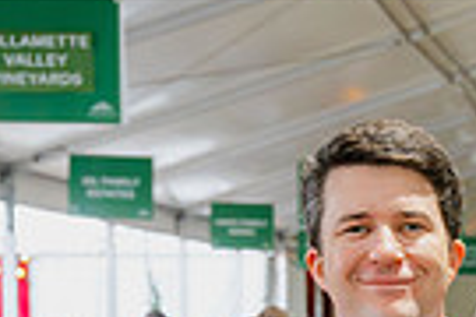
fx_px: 2208
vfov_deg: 7.9
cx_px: 723
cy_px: 629
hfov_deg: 11.7
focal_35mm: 167
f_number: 4.5
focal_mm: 39
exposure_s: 1/160
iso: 1600
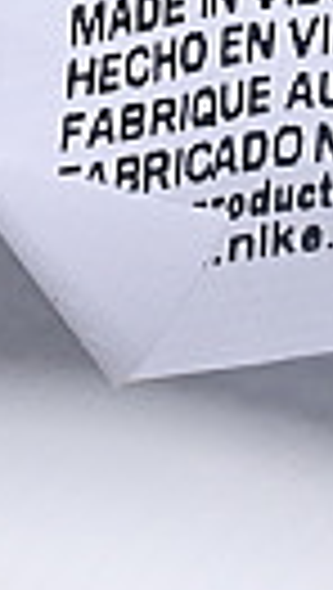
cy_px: -239
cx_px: 675
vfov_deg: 3.3
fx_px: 10124
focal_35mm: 647
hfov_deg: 1.9
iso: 160
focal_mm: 50
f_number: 7.1
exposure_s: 1/80
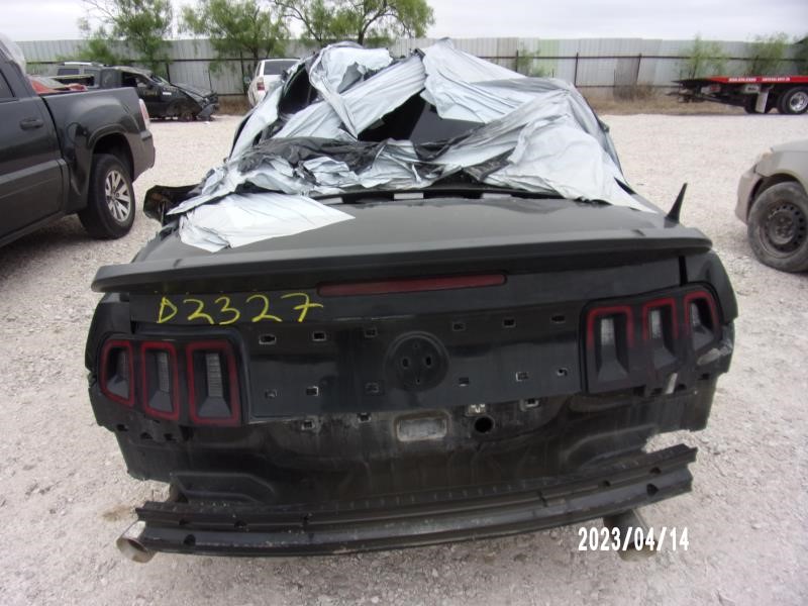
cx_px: 404
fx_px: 560
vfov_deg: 56.8
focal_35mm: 24
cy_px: 303
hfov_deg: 71.6
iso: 80
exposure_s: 1/90
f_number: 3.3
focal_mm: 4.3
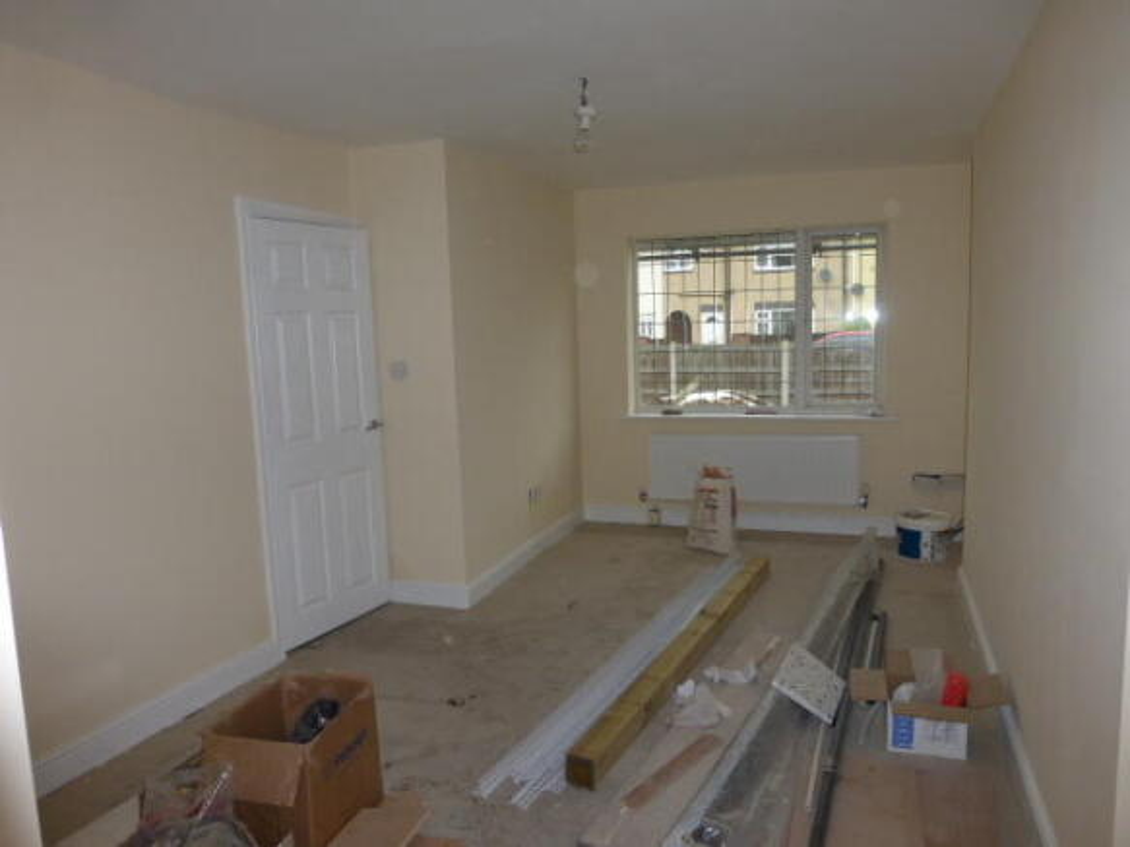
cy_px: 424
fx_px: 816
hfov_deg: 69.4
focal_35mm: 25
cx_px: 565
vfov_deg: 54.9
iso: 125
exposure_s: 1/60
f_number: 3.3
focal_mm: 4.3
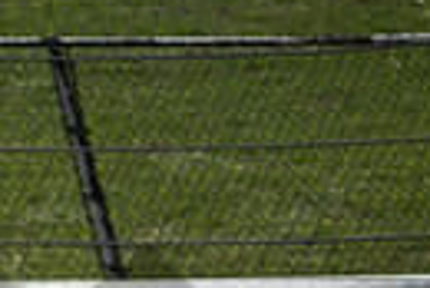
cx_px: -99
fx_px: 11013
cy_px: 568
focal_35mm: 921
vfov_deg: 1.5
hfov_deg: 2.2
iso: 500
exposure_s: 1/2000
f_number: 4.7
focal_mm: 137.7
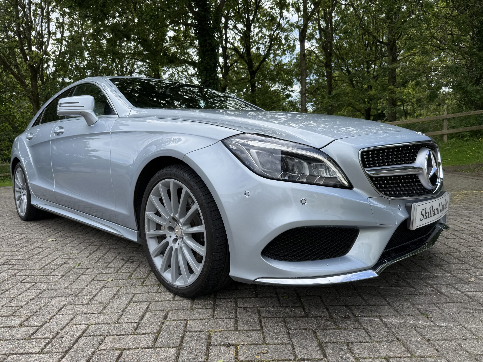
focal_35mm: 24
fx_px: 335
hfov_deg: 71.6
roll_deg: +1.8
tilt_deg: -3.1
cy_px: 181
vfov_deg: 56.8
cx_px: 242
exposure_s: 1/2110
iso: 80
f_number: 1.78
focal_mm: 6.76
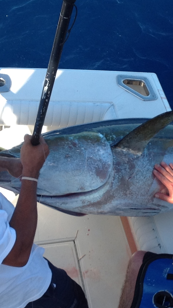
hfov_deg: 13.6
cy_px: 180
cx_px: 95
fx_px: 726
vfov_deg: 23.9
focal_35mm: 89
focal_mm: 4.28
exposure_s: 1/549
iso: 50
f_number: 2.4
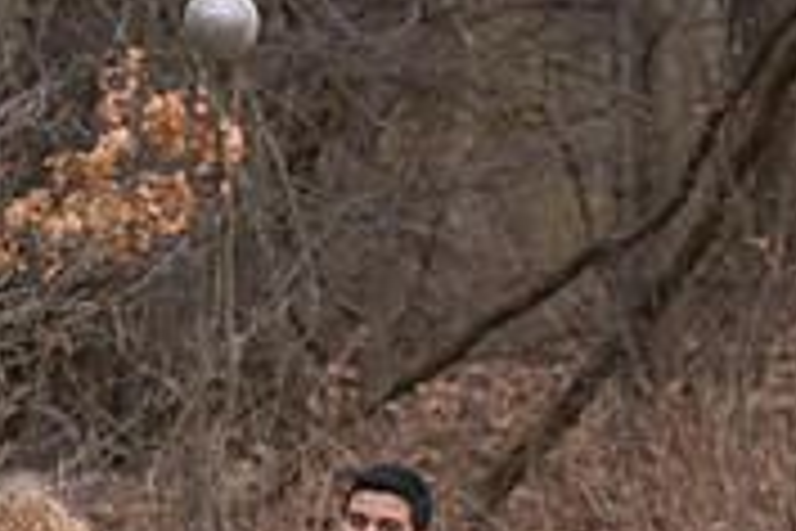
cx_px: 481
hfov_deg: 3.4
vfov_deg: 2.3
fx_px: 13266
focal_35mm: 600
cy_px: 814
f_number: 5
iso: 2000
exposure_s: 1/2000
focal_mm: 122
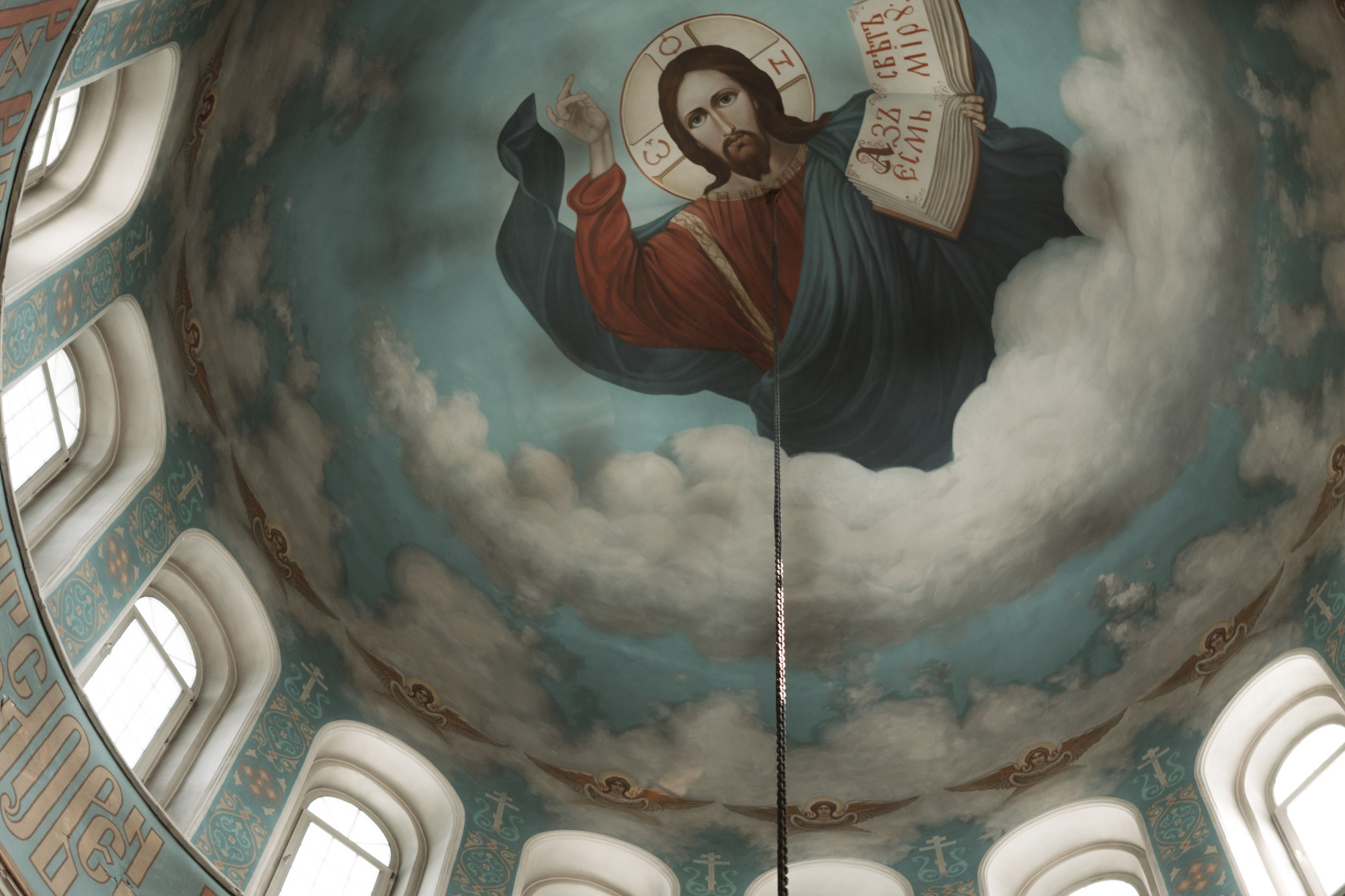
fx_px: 2092
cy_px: 484
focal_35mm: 56
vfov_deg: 24.2
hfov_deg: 35.6
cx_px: 742
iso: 400
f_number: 2
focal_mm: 35
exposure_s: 1/250
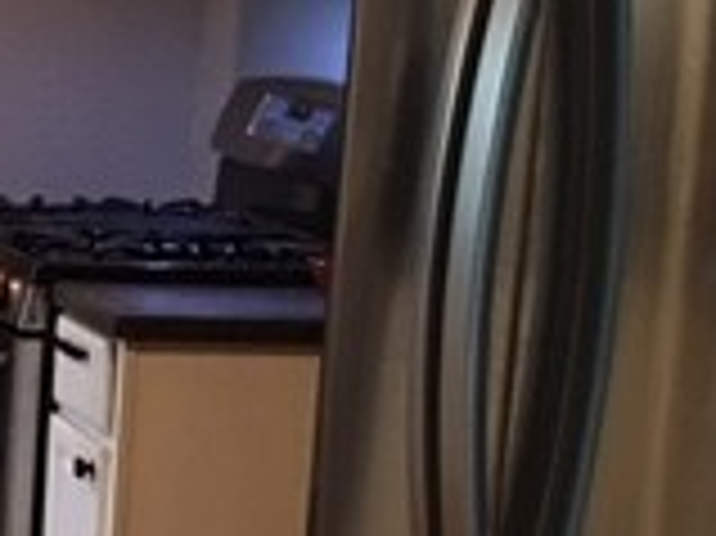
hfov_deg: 15.0
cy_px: 284
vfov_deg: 12.6
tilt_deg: -7.7
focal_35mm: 117
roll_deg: -2.5
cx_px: -504
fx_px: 2418
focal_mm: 4.15
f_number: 2.2
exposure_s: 1/4
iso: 50
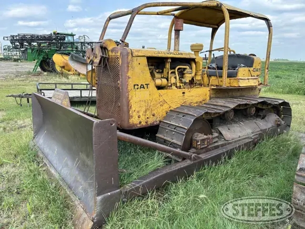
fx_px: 229
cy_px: 114
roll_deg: -1.1
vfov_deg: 53.1
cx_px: 152
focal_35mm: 26
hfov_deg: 67.3
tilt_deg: -13.8
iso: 50
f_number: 1.5
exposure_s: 1/1209
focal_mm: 5.7
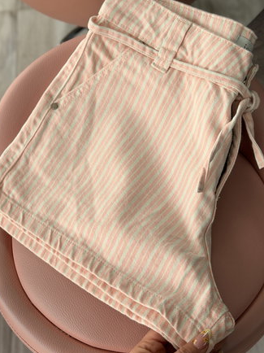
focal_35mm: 59
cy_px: 164
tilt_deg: -59.3
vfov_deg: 32.7
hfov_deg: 24.8
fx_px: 601
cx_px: 128
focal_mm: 6.76
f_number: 1.78
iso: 64
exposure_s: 1/373
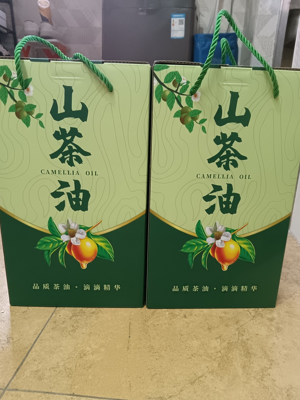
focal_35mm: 26
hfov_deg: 53.0
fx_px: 301
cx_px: 151
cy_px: 207
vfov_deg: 67.3
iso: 3106
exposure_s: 1/33.3
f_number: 1.8
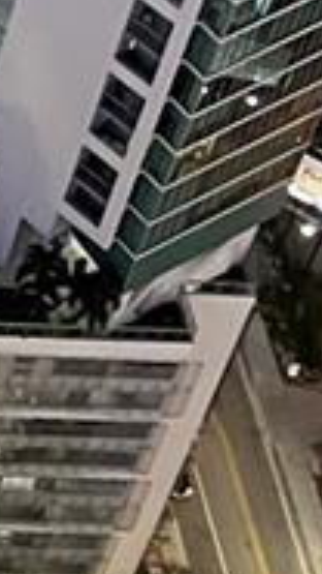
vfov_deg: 11.7
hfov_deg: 5.9
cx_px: -833
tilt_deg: -48.1
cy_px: 472
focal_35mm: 184
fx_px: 2794
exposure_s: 1/46
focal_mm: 5.7
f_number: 1.5
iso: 500
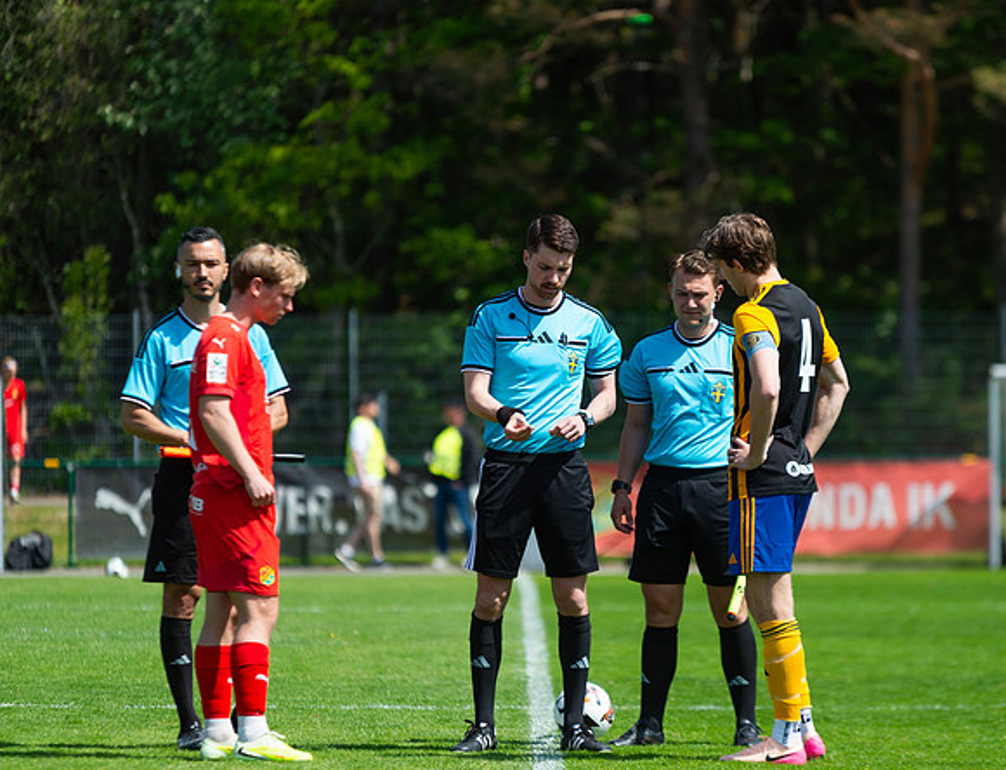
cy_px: 422
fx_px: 7348
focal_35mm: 251
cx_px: 486
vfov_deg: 6.0
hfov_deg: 7.8
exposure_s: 1/2000
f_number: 3.2
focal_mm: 200
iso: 100
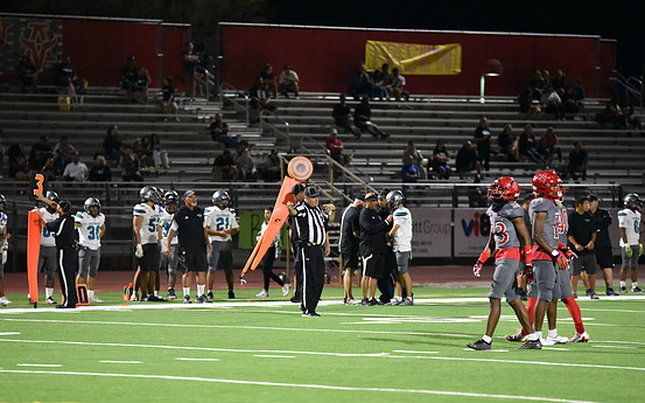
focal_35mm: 214
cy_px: 217
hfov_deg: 9.8
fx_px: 3760
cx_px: 308
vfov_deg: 6.1
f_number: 2.8
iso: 12800
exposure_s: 1/1000
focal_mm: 200
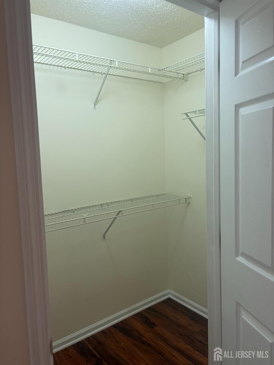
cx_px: 137
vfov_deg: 67.3
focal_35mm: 26
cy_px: 182
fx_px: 274
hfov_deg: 53.1
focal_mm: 5.96
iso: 125
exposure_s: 1/120
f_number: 1.6
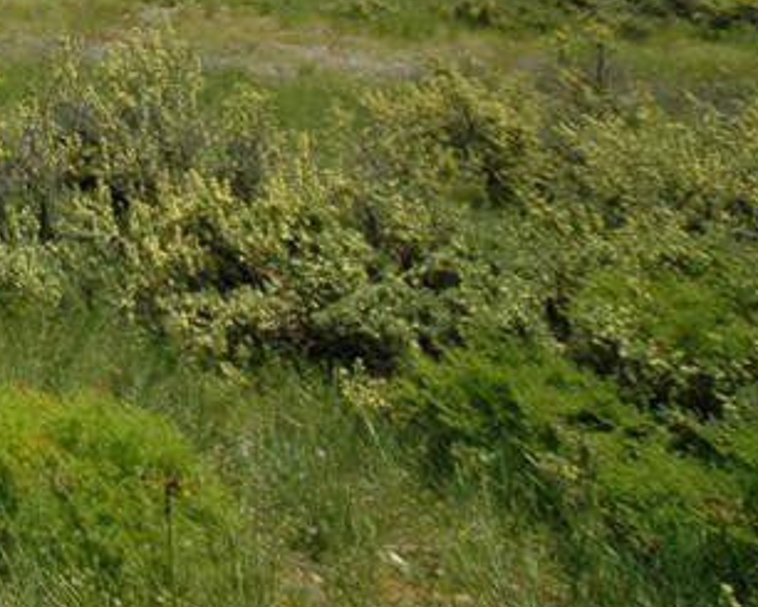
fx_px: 1122
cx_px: -355
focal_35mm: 50
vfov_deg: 25.5
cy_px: -206
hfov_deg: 27.2
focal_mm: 10
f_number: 7.1
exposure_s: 1/200
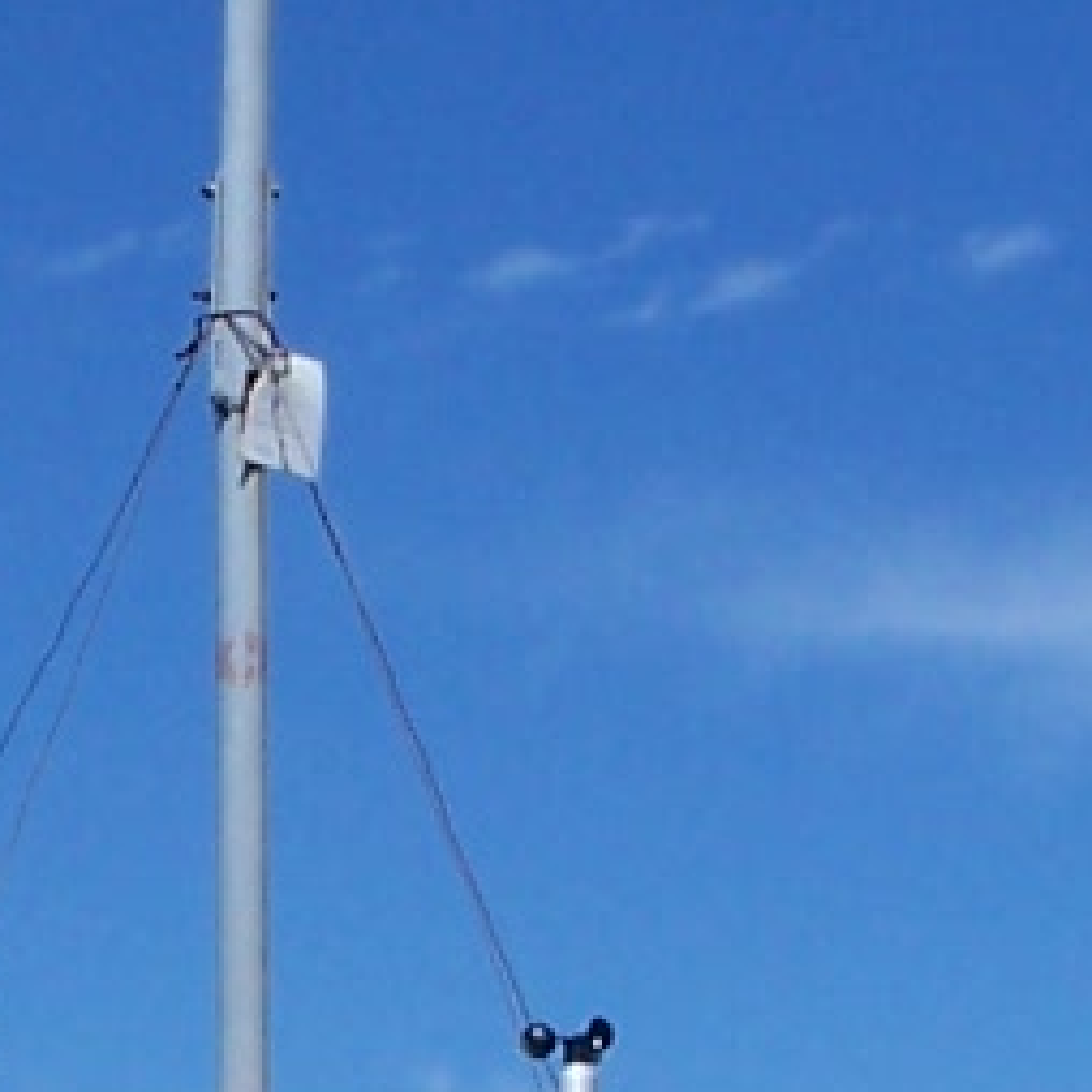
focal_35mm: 205
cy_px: 1006
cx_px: 181
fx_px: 7317
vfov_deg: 8.5
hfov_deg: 8.5
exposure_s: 1/640
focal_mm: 6.3
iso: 80
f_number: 5.6
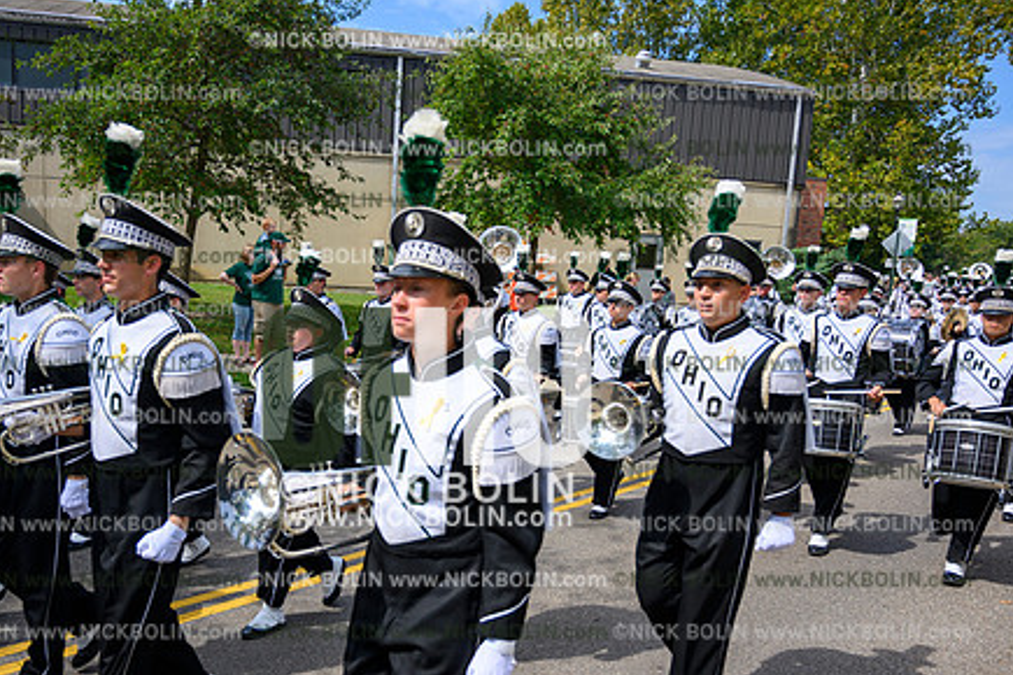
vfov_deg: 40.9
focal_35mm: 32
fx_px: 900
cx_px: 426
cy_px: 417
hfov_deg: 58.4
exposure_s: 1/1250
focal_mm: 24
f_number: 4
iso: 100
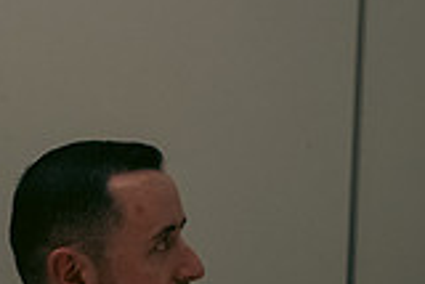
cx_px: -165
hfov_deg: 9.6
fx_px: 2481
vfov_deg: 6.5
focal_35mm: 210
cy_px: 365
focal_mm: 58
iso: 2000
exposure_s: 1/160
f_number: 3.5
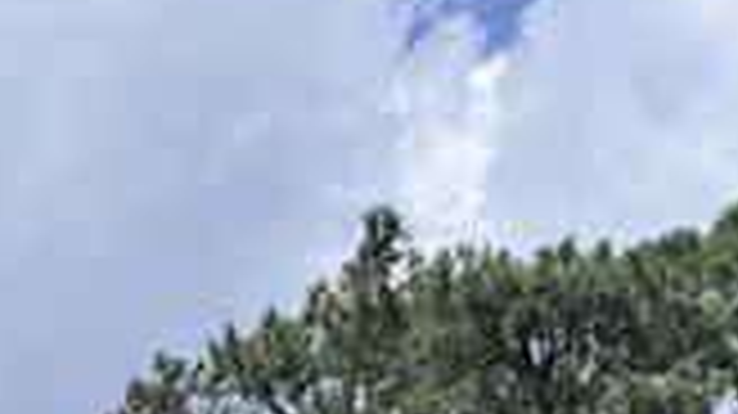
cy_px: 1660
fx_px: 3188
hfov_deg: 11.5
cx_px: -882
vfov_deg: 6.2
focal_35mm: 163
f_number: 1.78
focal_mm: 6.76
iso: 80
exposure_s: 1/3597
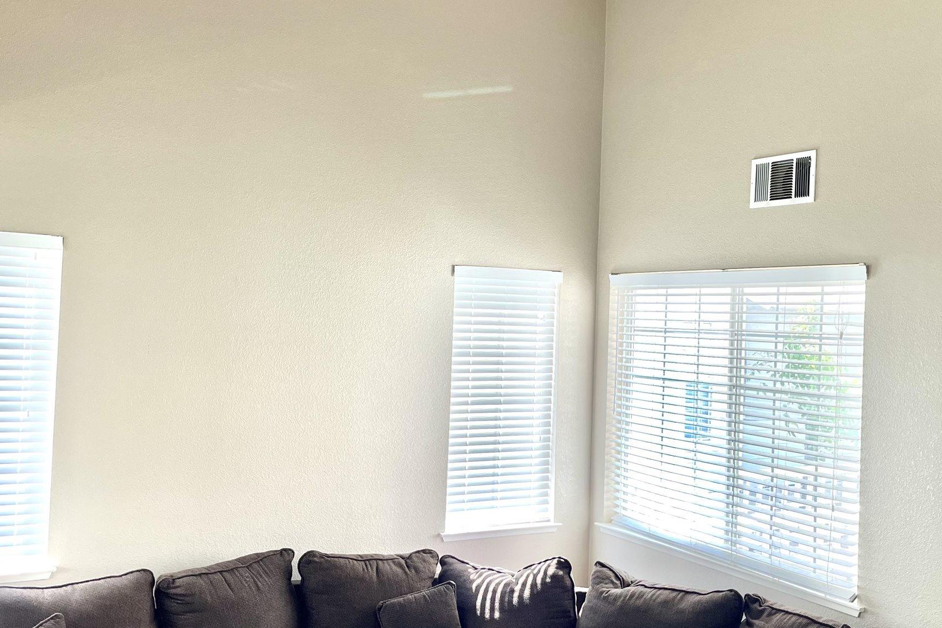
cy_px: 295
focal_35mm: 37
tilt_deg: +2.9
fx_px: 968
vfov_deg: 35.9
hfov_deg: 51.9
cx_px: 472
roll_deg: -1.1
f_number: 1.6
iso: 64
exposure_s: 1/120
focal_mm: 5.1
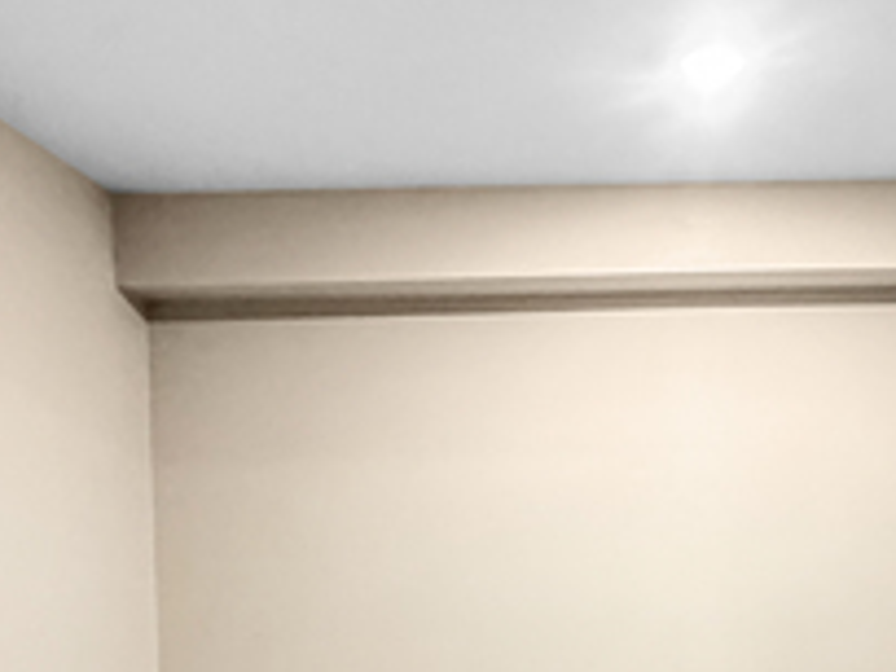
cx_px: 663
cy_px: 575
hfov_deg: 41.8
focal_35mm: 44
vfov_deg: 31.7
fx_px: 1139
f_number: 2.2
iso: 800
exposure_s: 1/60
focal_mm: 2.22
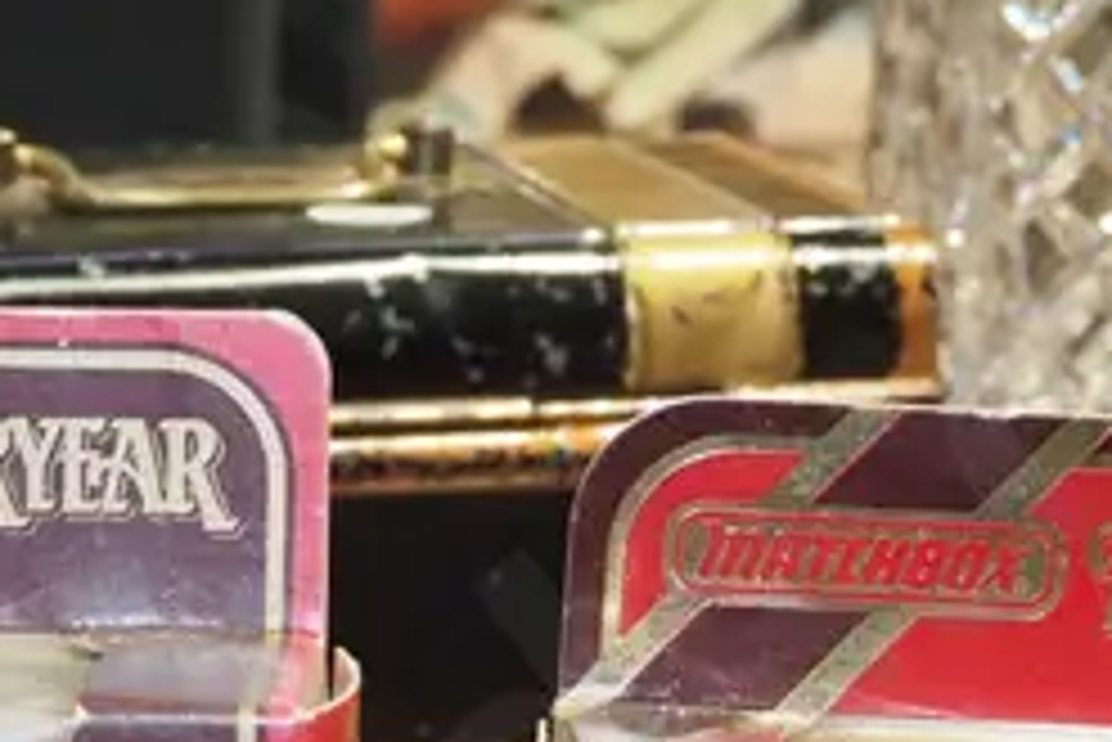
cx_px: 36
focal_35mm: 181
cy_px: 1187
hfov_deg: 11.3
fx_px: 5594
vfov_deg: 7.4
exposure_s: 1/60
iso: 1600
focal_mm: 21
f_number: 5.6
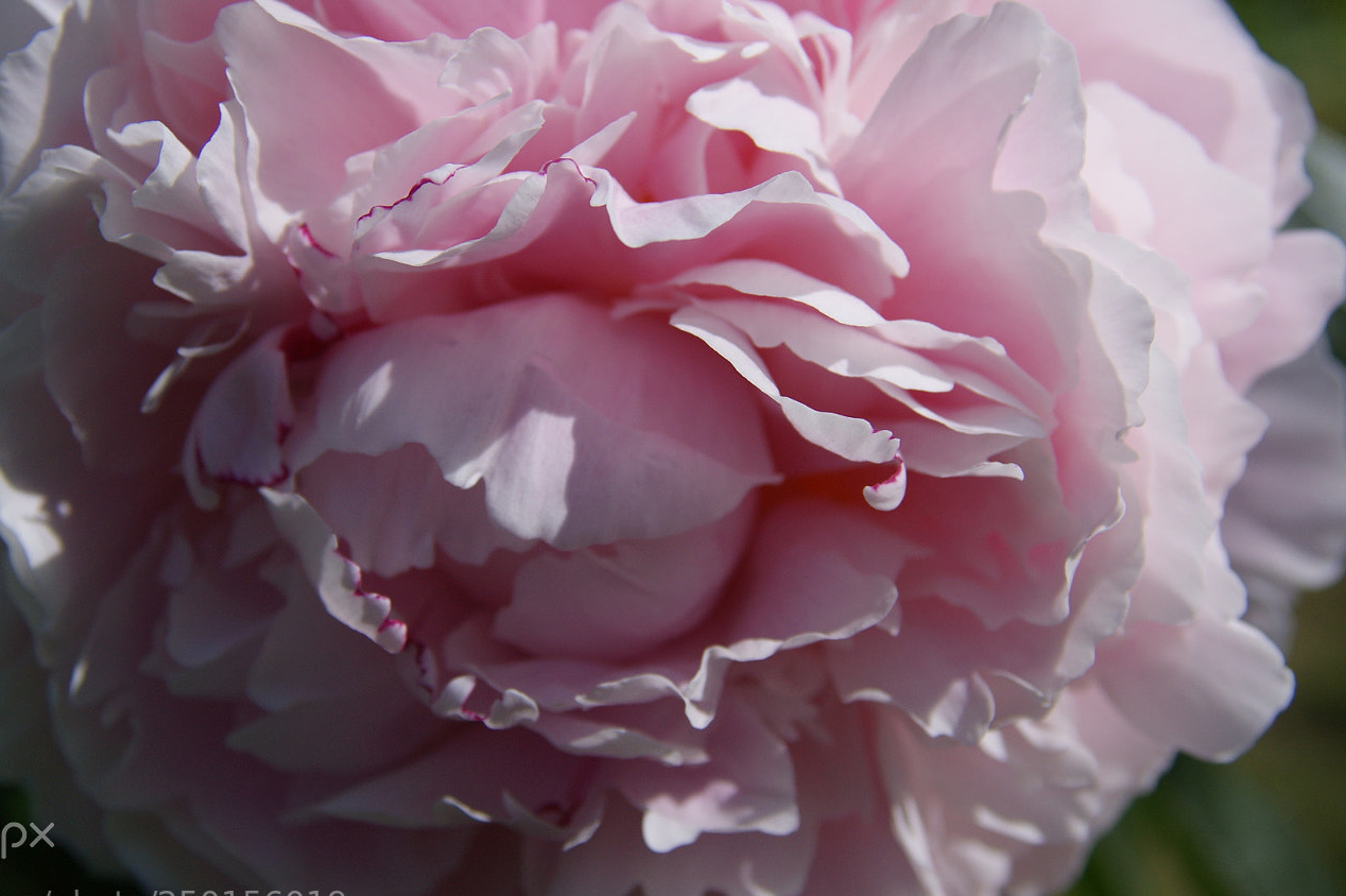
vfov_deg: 25.5
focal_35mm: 53
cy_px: 421
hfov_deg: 37.5
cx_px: 640
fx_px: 1980
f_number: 5.6
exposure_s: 1/800
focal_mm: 28
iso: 100
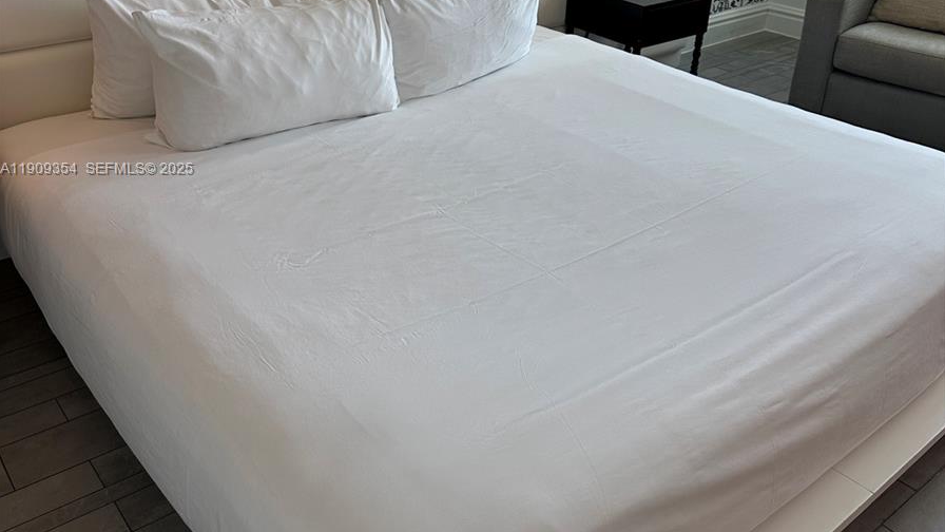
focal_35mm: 35
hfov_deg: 56.6
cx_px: 472
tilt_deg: -24.6
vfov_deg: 33.4
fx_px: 877
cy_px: 170
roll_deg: -2.2
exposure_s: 1/386
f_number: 1.78
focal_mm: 6.86
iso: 80
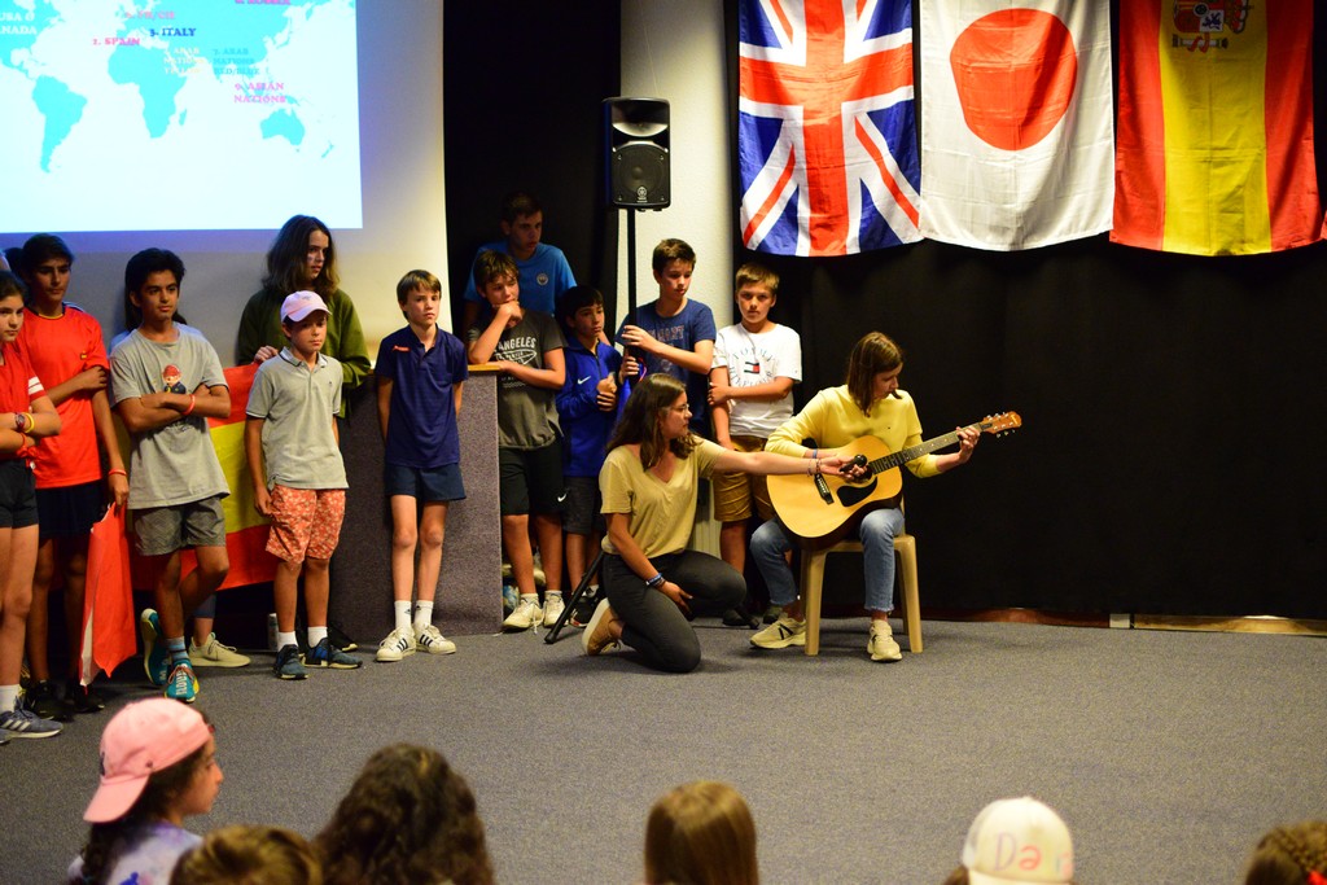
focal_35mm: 52
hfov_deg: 37.8
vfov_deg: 25.8
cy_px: 442
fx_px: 1935
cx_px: 664
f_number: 1.8
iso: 3200
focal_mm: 35
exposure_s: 1/250
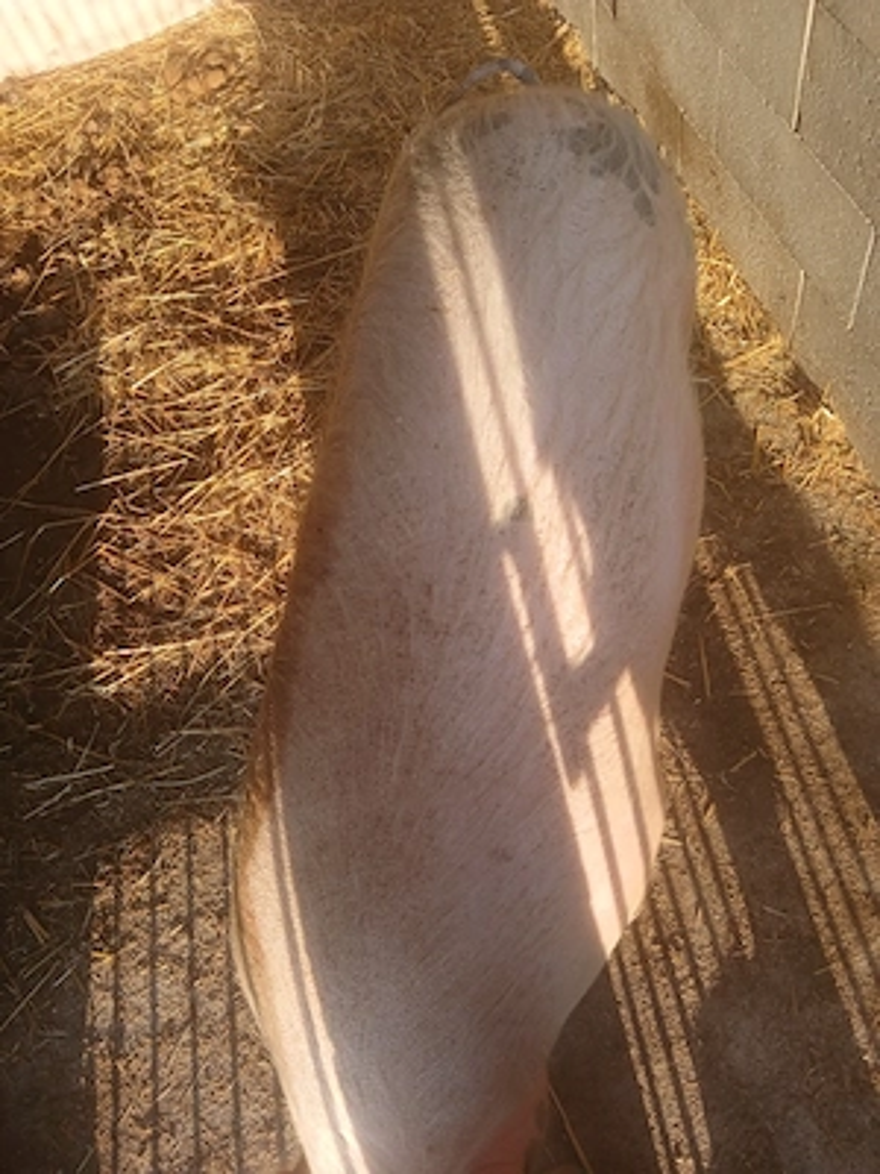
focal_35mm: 26
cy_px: 587
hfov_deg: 53.1
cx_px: 440
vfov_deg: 67.3
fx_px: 881
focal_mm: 3.98
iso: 25
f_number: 1.8
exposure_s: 1/101
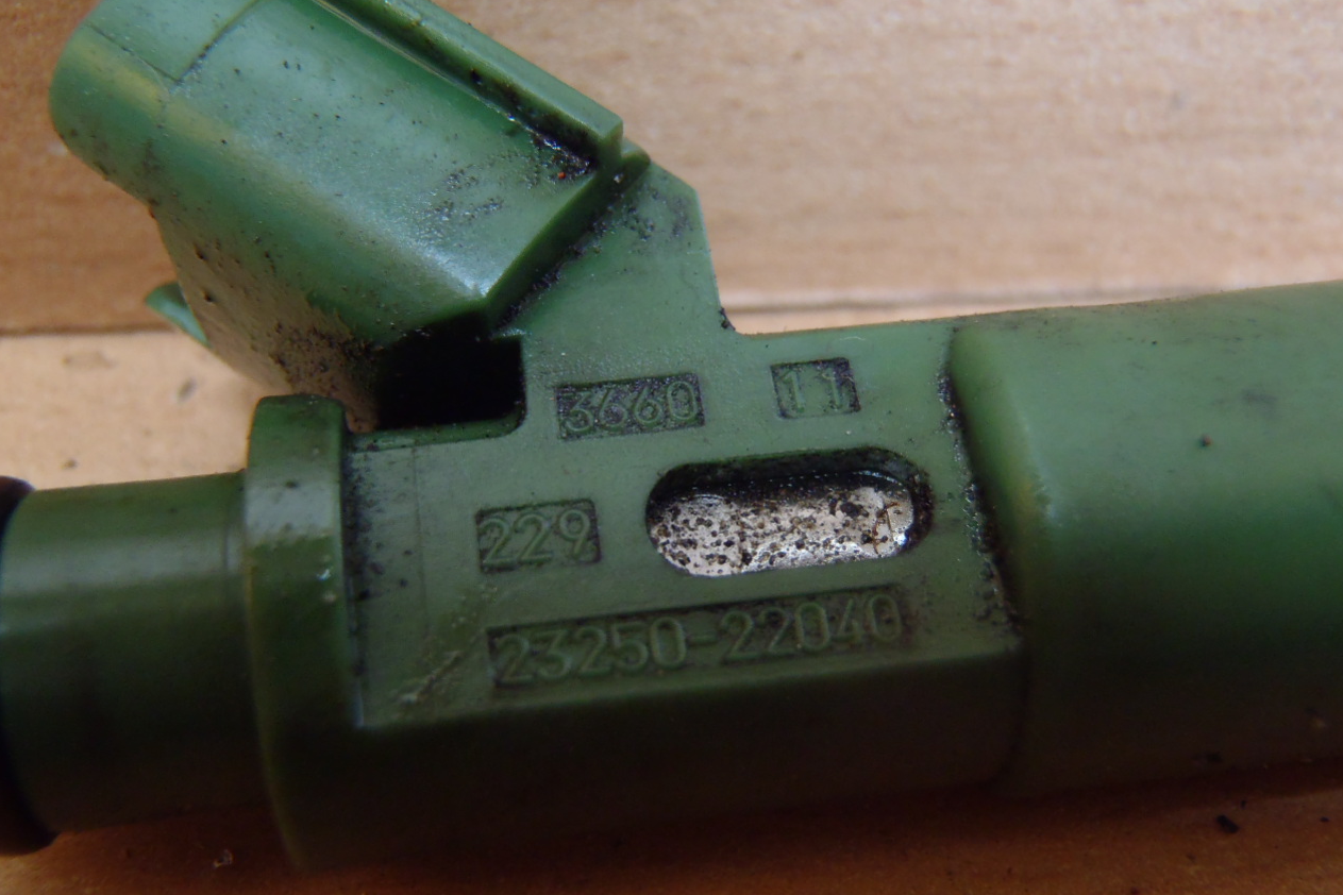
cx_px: 670
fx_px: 1455
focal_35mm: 39
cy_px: 436
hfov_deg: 49.6
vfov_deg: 34.2
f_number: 4.7
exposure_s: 1/4
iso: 320
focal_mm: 6.64
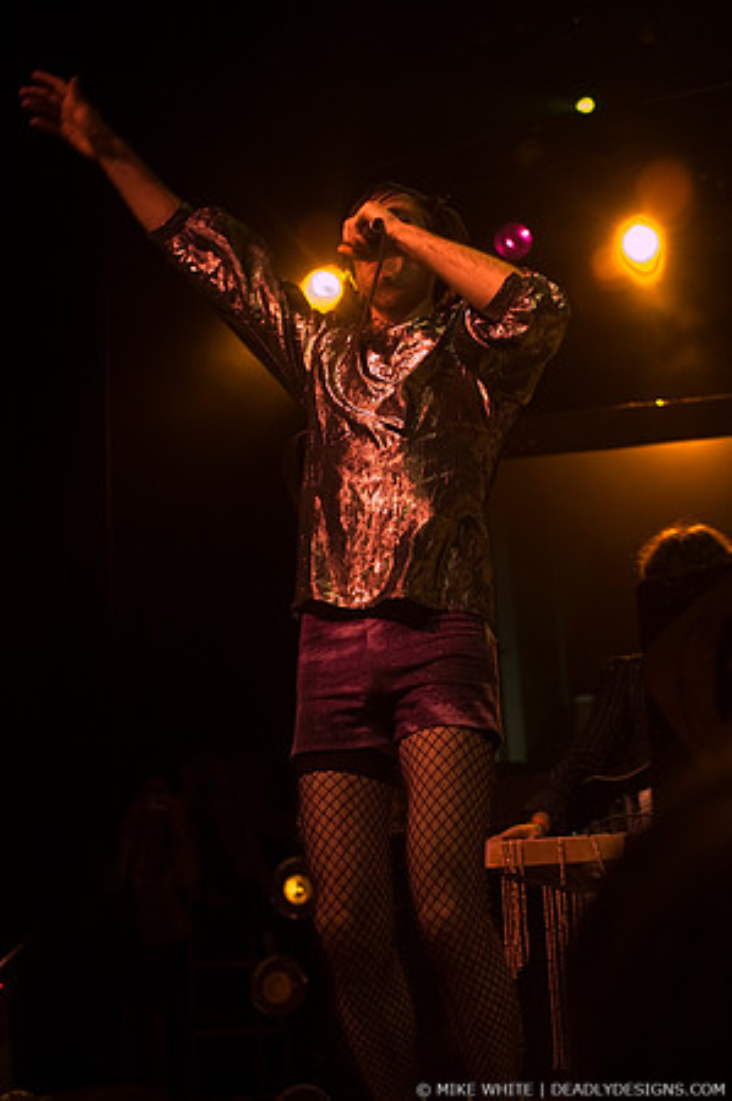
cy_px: 550
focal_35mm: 52
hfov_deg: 25.7
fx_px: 1605
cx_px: 366
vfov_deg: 37.9
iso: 800
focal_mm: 35
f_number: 2.8
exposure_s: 1/80
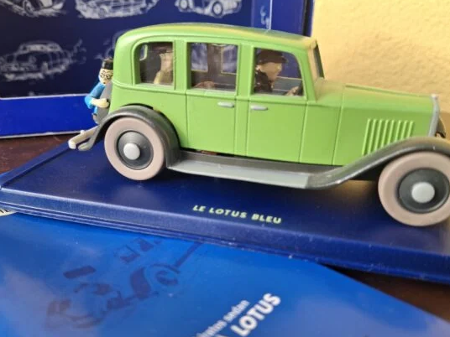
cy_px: 178
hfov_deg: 63.4
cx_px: 217
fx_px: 364
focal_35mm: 28
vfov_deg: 49.7
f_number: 1.8
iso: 25
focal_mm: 4.69
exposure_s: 1/281
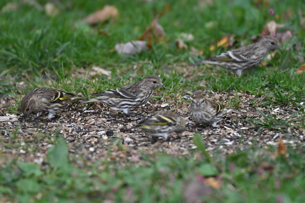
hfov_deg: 2.7
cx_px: 152
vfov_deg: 1.8
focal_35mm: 750
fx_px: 6354
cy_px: 102
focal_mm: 500
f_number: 5.6
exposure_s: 1/800
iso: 1600
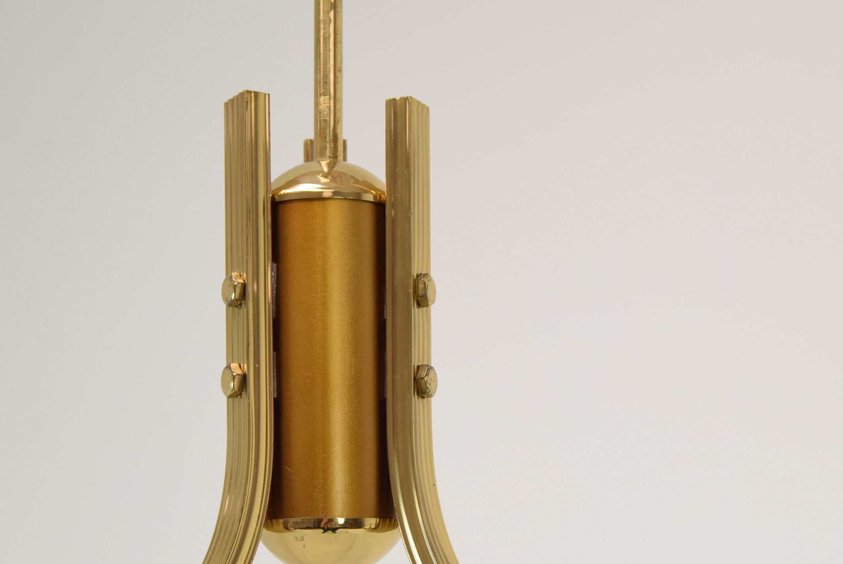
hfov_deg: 30.0
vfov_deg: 20.3
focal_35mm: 67
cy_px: 353
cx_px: 335
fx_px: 1570
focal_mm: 32
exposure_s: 1/200
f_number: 7.1
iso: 1600
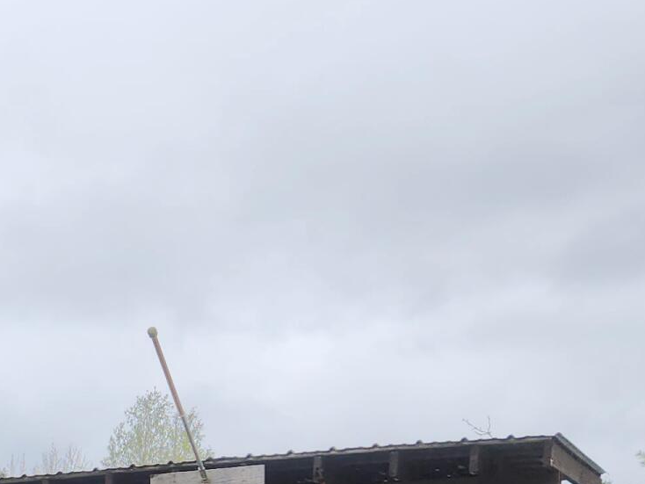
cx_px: -372
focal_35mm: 94
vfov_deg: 14.2
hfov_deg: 18.1
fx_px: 1752
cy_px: 830
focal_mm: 5.4
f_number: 1.8
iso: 20
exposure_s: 1/1429
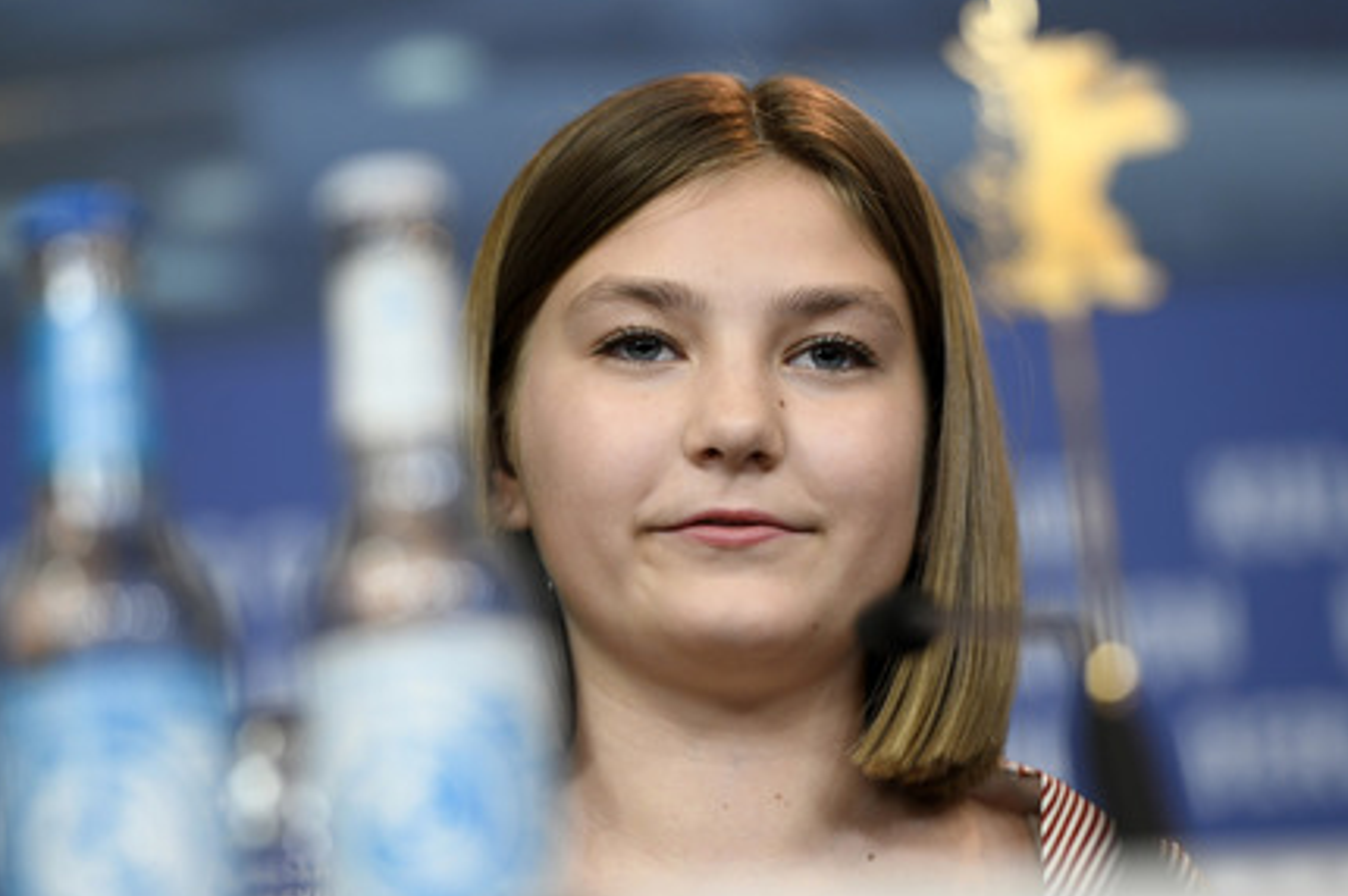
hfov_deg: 9.8
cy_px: 454
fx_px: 7857
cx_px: 688
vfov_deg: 6.5
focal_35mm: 210
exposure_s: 1/250
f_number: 3.5
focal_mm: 200
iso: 1000
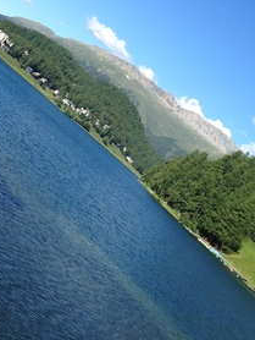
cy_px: 122
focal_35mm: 64
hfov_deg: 22.9
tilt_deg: +5.5
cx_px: 170
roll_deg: -39.6
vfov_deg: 30.1
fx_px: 628
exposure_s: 1/1355
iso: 50
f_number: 2.4
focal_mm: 4.12
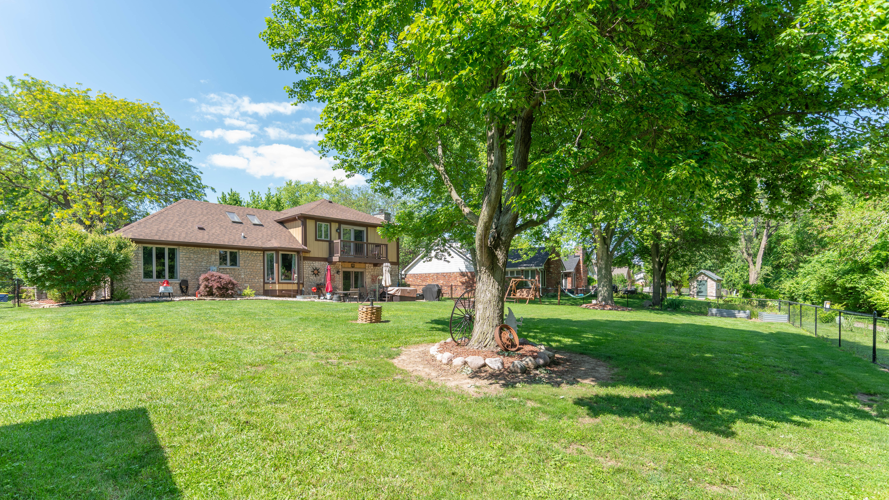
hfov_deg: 89.6
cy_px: 299
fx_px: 448
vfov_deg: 57.9
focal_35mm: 19
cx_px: 443
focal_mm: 18
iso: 50
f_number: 9
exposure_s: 1/60
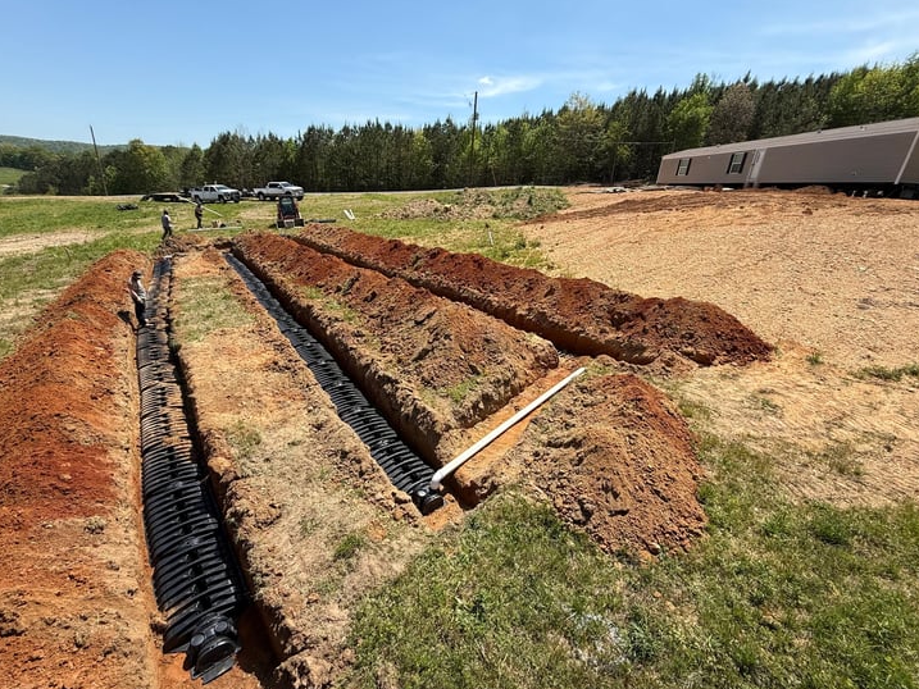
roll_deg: -3.5
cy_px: 339
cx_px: 443
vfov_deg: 81.8
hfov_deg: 98.1
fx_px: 398
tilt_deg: -22.2
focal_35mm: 15
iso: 50
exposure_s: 1/1368
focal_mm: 2.22
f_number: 2.2
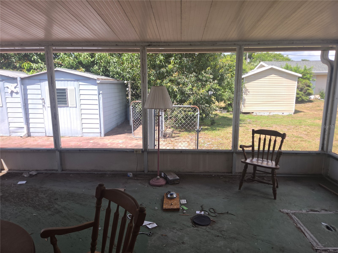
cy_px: 126
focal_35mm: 23
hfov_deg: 73.9
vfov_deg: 58.9
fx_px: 225
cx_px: 169
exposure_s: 1/239
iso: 25
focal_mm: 5.4
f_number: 1.8
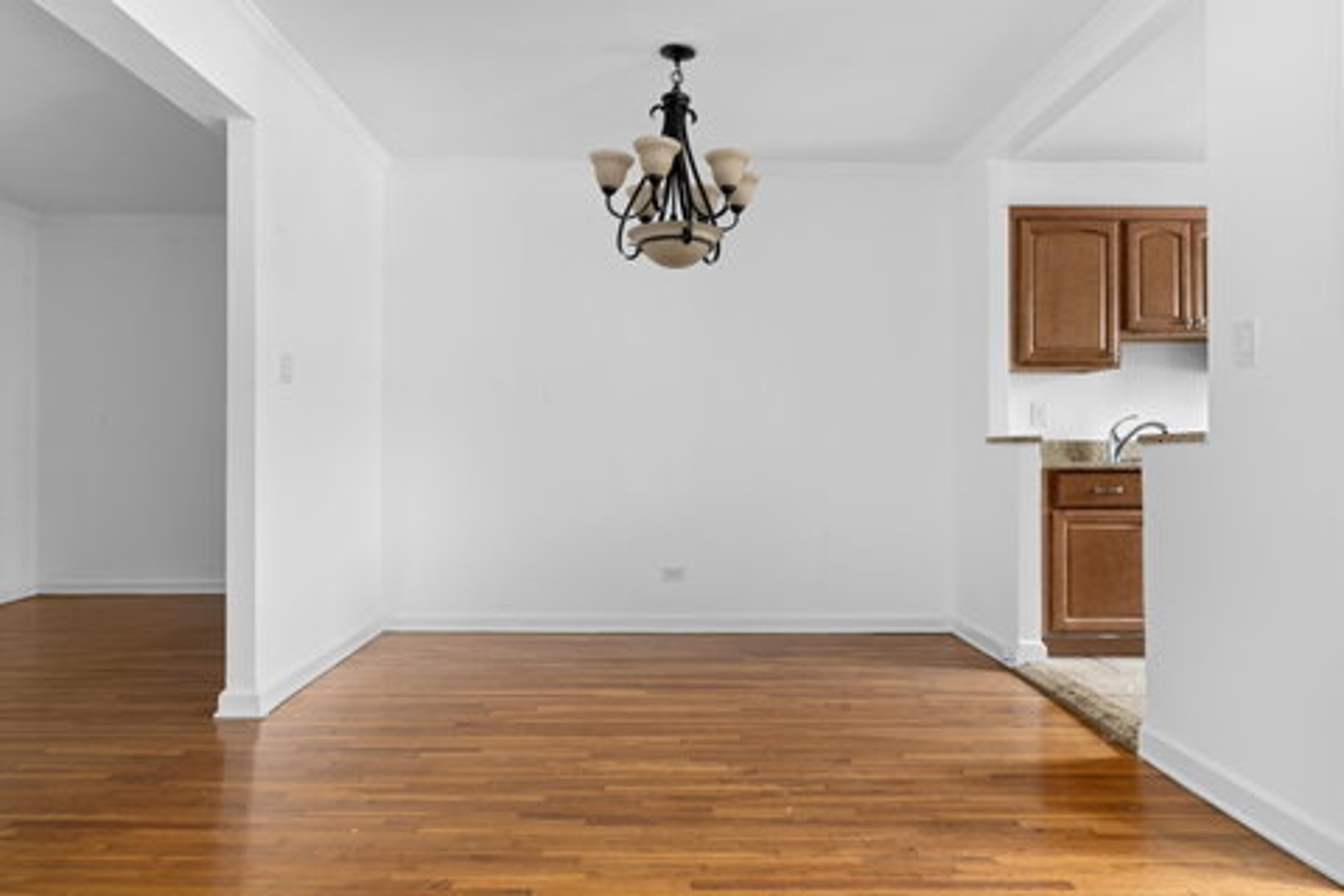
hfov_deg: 81.2
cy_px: 448
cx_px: 672
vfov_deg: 59.5
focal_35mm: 21
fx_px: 784
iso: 200
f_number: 11
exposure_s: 1.3
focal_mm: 21
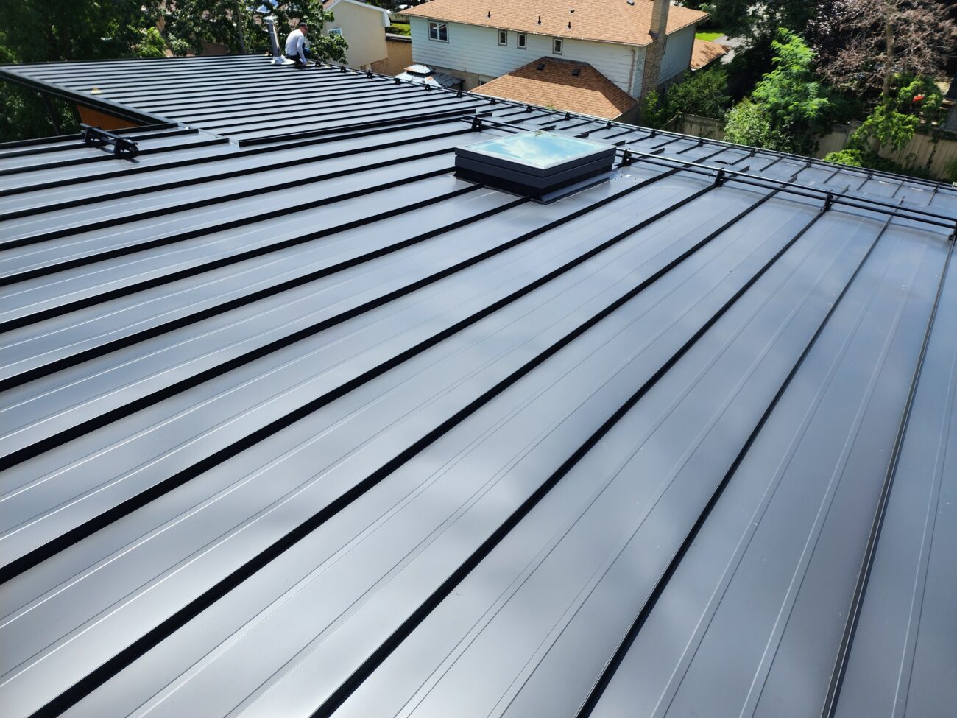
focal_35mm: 23
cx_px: 478
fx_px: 636
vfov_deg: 58.9
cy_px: 359
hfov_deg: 73.9
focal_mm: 6.4
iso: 12
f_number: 1.8
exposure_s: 1/671
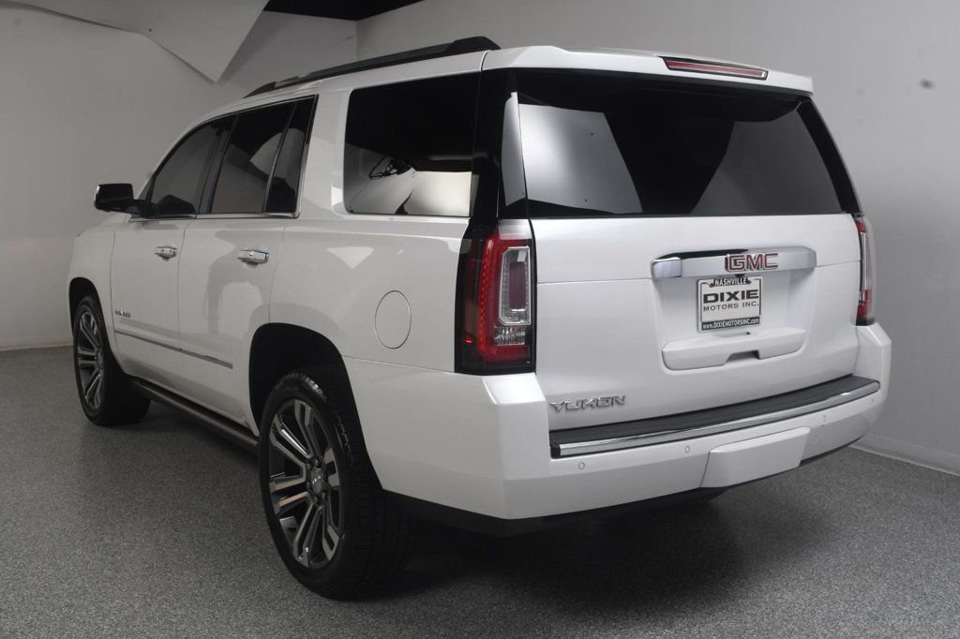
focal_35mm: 36
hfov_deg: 53.1
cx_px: 480
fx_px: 960
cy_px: 320
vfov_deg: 36.8
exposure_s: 1/160
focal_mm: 24
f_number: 13
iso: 100
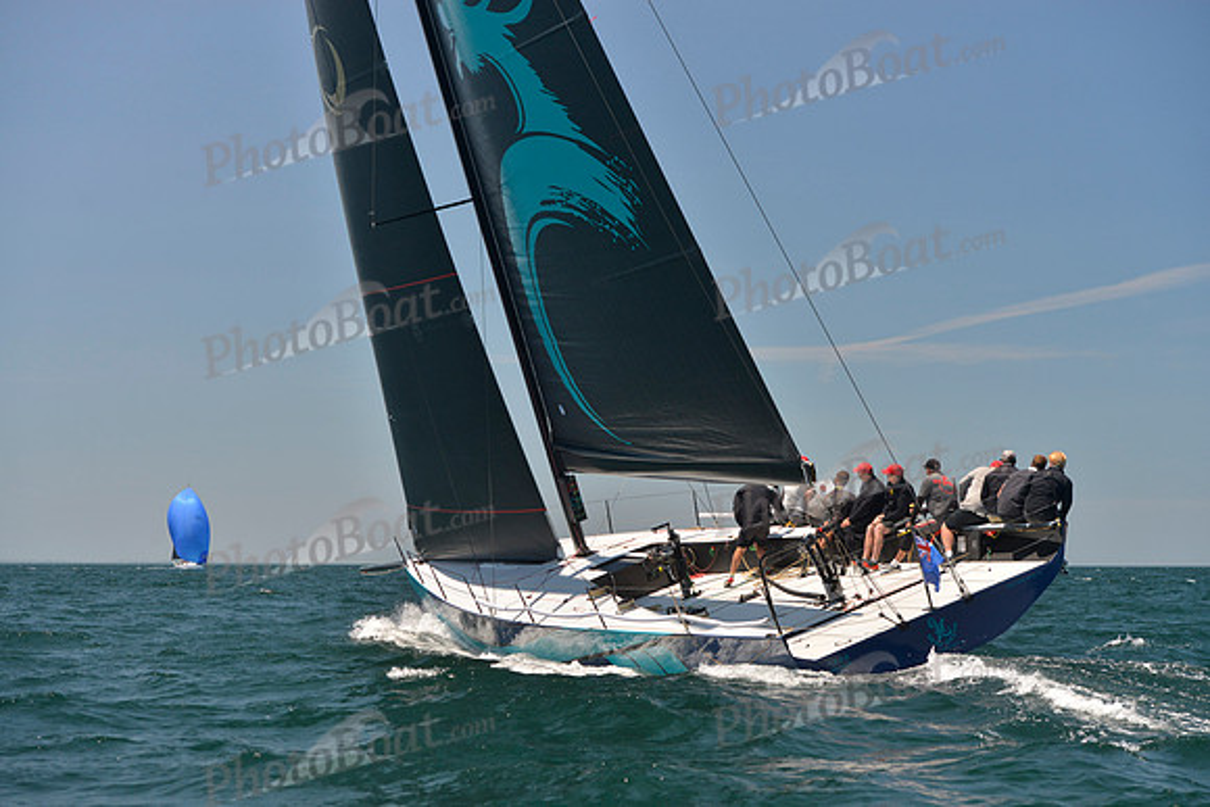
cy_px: 404
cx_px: 605
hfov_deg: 28.8
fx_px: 2353
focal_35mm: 70
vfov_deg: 19.5
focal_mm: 70
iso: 400
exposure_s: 1/800
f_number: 5.6
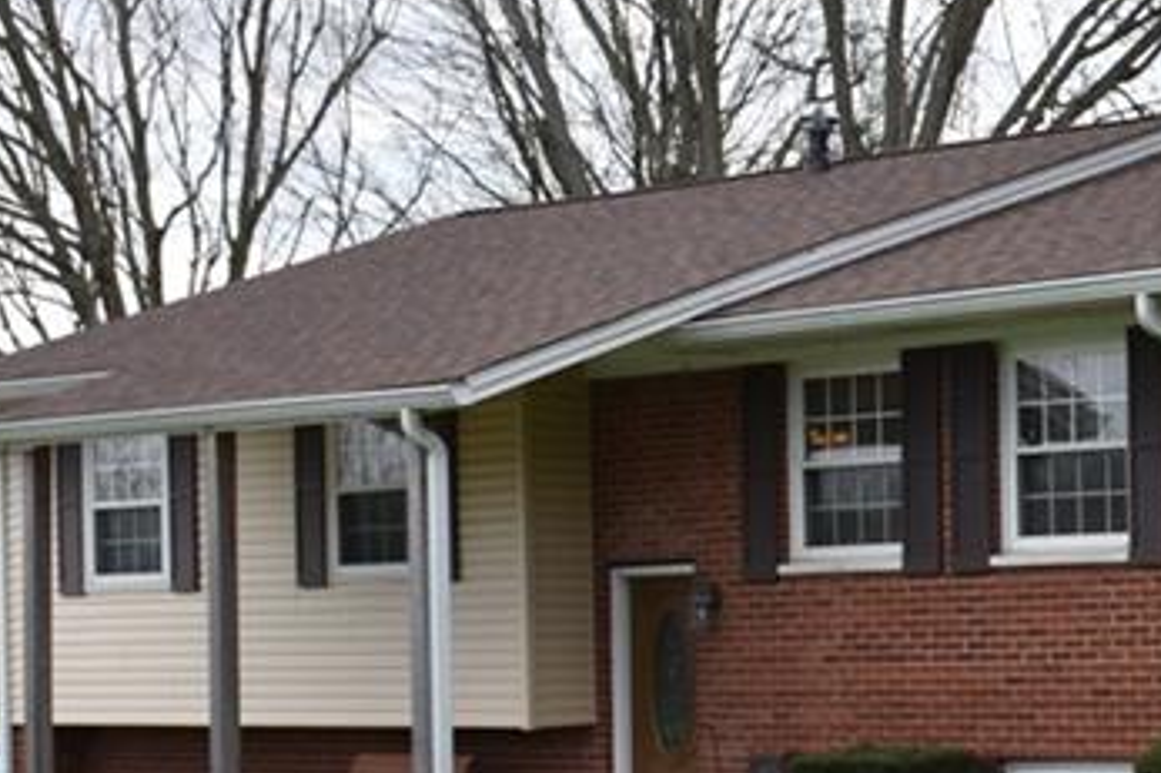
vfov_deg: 11.4
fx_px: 3851
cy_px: 609
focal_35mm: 119
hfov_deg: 16.4
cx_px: 1392
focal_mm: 27
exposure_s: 1/250
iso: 100
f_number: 7.1
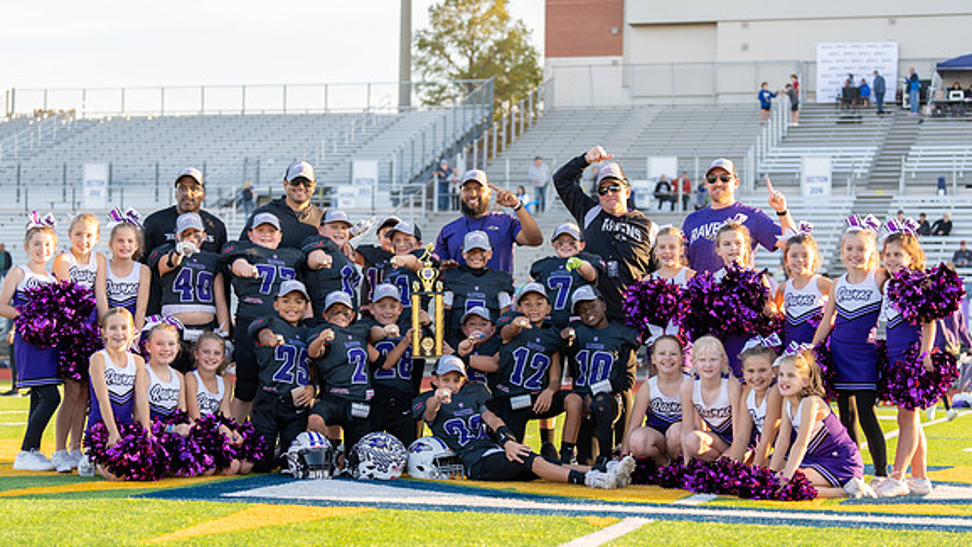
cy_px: 327
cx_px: 453
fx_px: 2063
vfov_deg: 15.1
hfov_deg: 26.5
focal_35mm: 80
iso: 100
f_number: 2.8
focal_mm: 70
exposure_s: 1/200
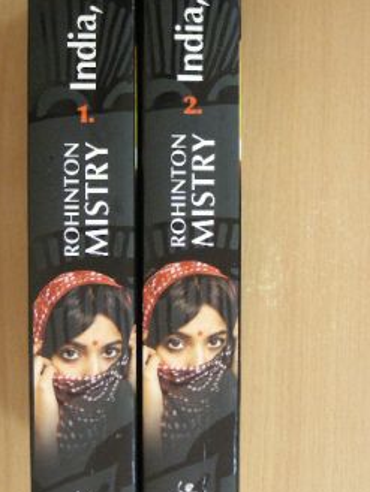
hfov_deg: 22.2
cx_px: 147
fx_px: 940
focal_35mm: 66
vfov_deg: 29.4
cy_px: 218
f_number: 3.5
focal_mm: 8
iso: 200
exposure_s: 1/13.5
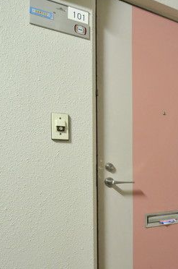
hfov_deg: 40.0
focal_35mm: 31
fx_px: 231
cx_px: 150
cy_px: 179
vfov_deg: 59.0
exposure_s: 1/13
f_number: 2.8
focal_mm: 12
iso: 1000
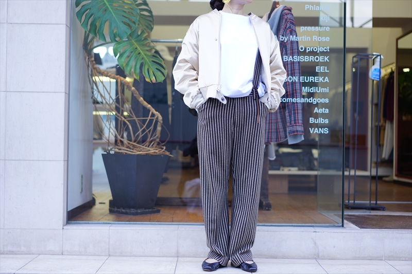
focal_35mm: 55
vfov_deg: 24.6
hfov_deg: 36.3
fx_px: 629
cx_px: 206
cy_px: 137
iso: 100
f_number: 2
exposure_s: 1/160
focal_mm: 55
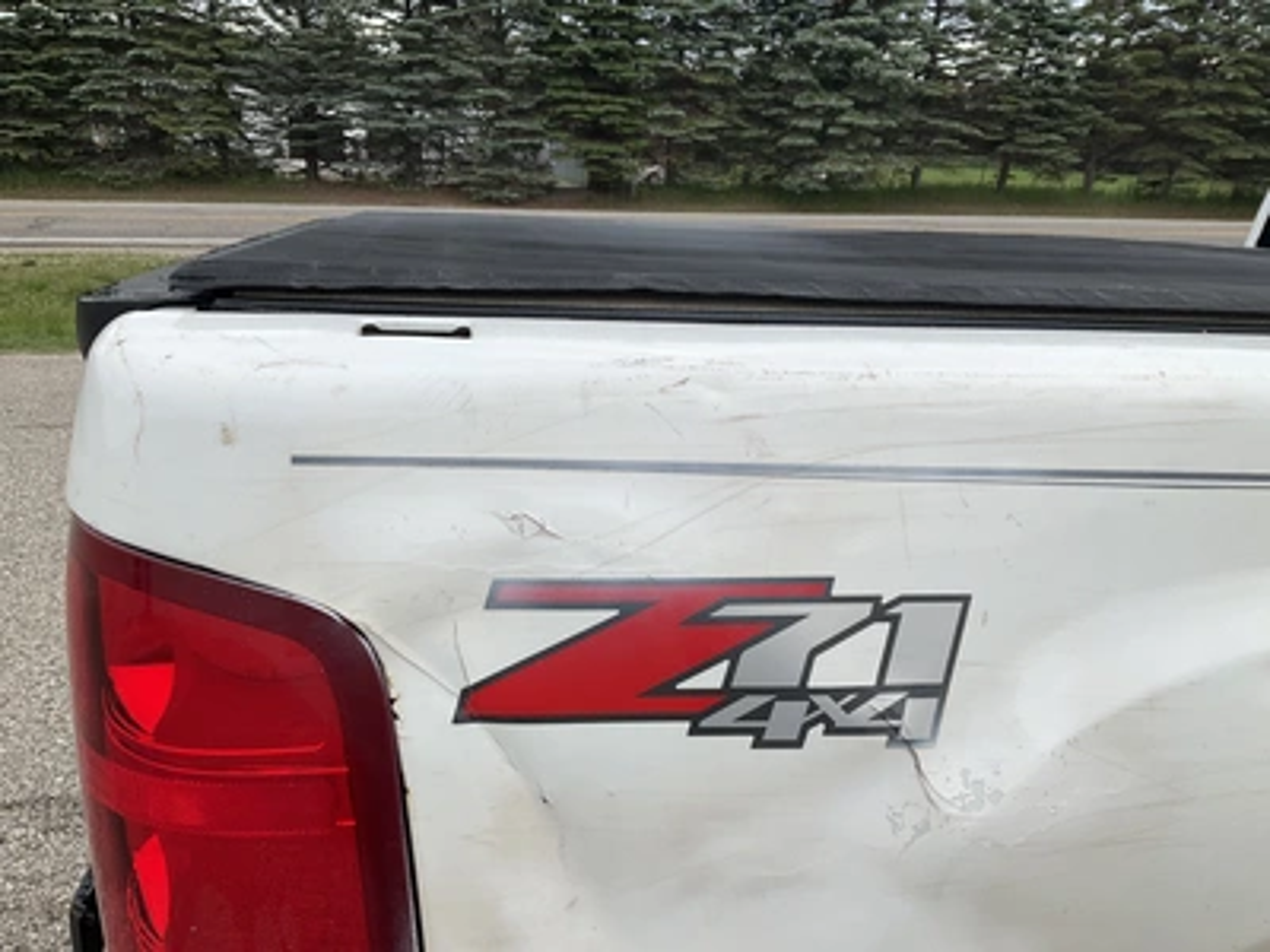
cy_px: 476
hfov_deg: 61.7
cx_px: 635
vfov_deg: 48.2
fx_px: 1064
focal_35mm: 29
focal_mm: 3
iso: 25
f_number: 1.8
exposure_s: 1/1035
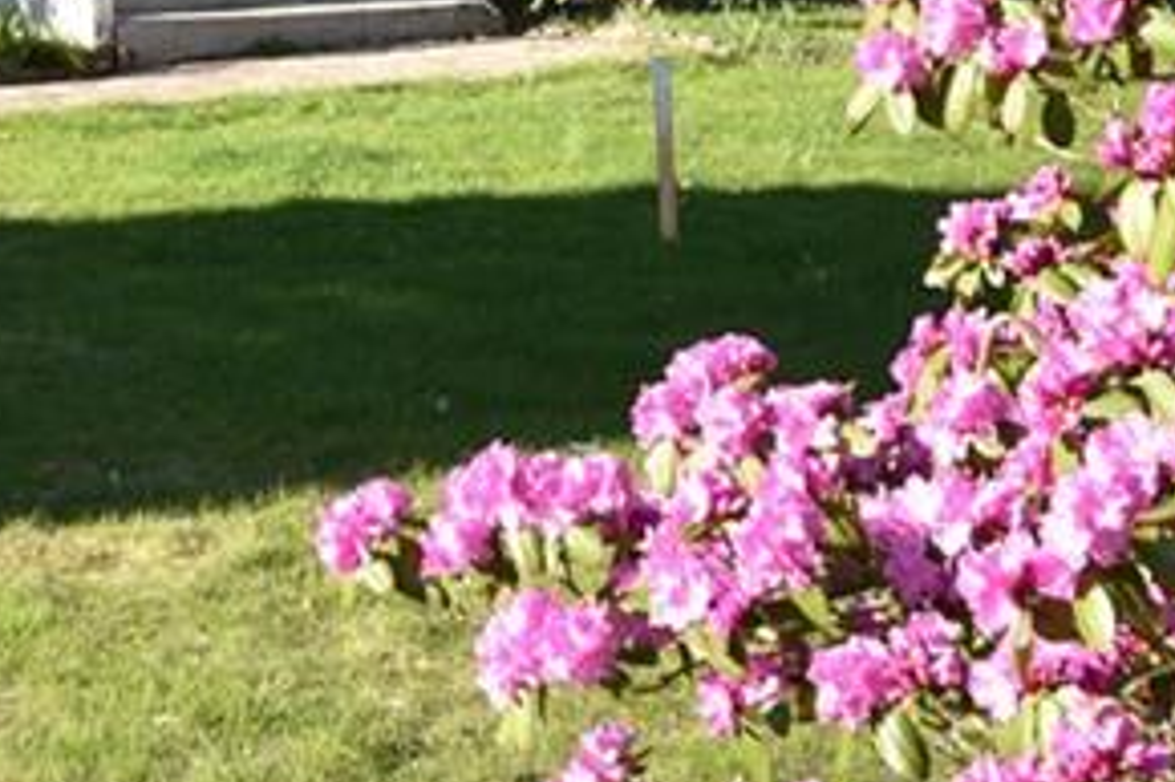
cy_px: -300
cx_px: 130
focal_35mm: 106
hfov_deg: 19.0
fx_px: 3458
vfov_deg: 12.4
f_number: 5.6
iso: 100
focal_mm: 20
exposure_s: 1/125
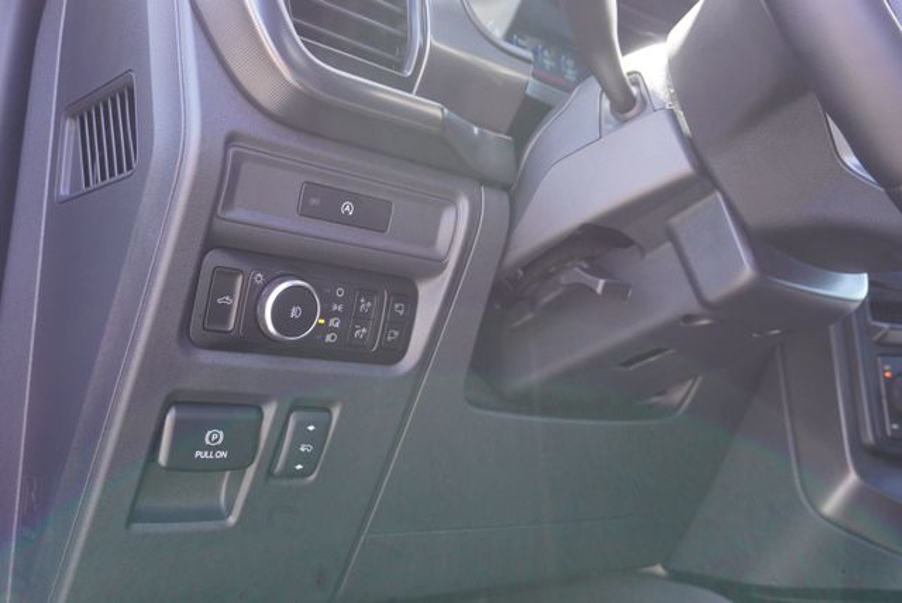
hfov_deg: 55.1
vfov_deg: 38.4
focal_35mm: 34
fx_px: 865
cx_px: 451
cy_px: 302
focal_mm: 23
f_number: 4
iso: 1000
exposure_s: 1/160
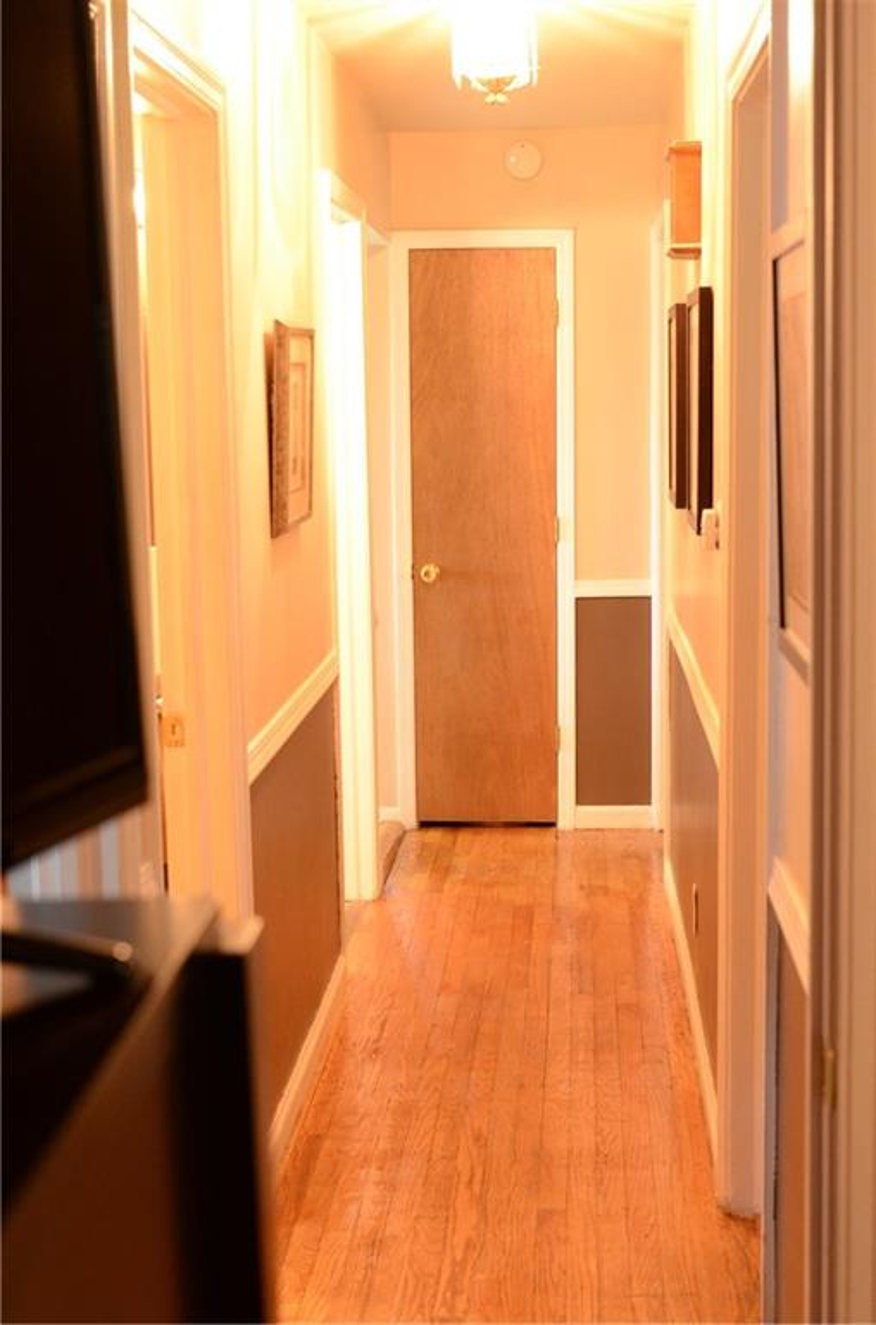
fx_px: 1982
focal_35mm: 54
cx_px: 438
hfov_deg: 24.9
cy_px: 662
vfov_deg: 37.0
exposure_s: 1/8
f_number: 5
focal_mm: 36
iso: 1600
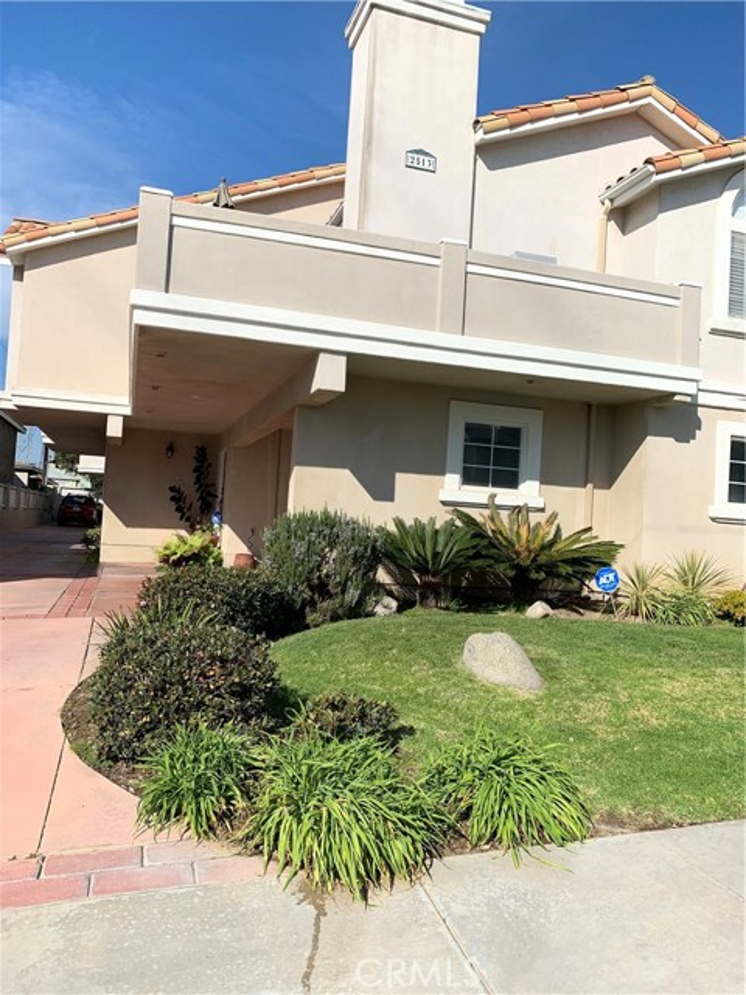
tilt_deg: +3.5
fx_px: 747
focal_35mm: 26
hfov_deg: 53.1
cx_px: 373
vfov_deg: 67.3
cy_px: 498
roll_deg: -3.4
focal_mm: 4.25
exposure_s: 1/4098
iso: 25
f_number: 1.8
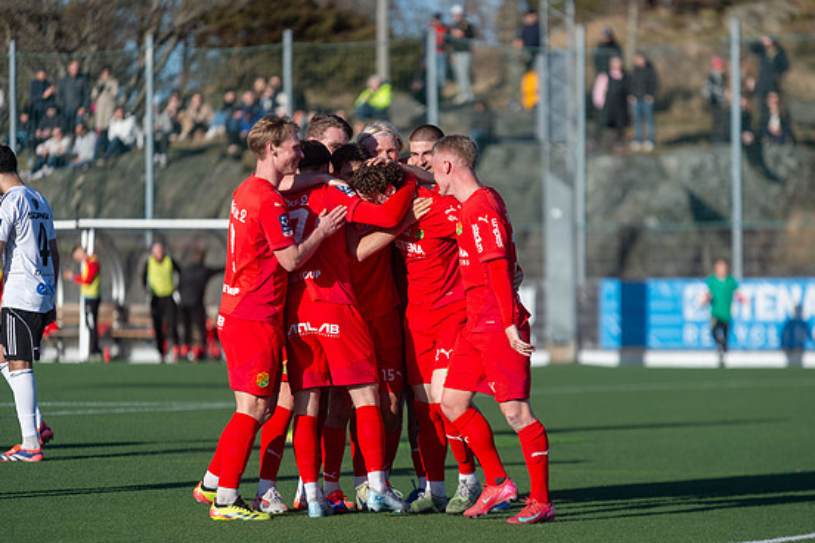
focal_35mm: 210
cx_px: 399
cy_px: 277
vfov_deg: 6.5
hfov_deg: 9.8
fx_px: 4754
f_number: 3.2
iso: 100
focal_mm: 200
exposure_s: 1/1600
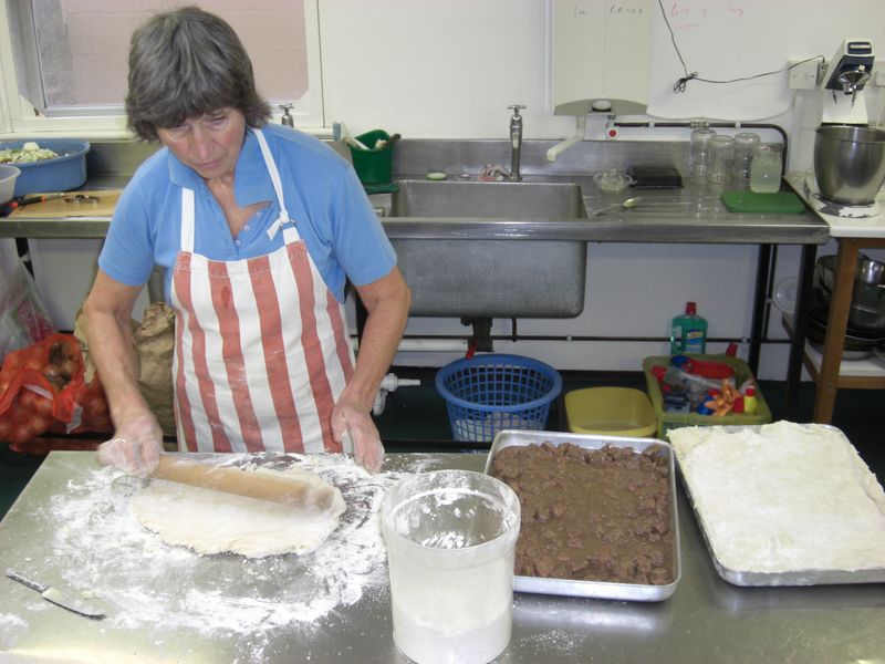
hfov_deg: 49.0
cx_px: 442
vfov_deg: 37.7
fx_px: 972
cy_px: 332
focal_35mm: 38
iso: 200
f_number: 2.8
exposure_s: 1/60
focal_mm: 7.9
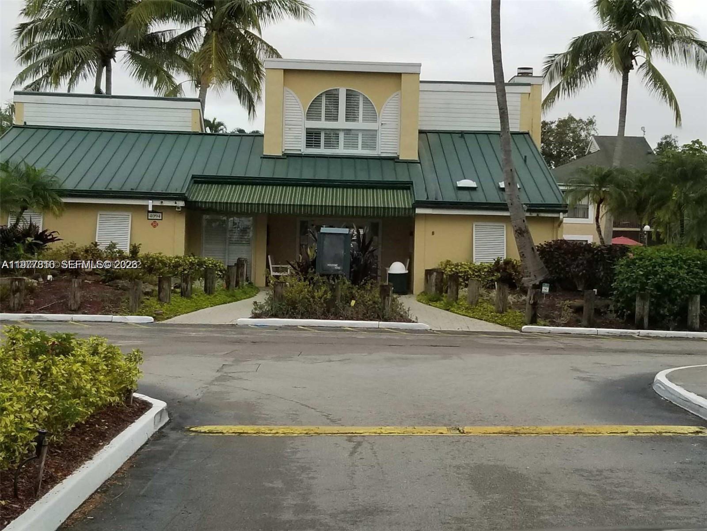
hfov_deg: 67.3
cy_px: 266
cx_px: 354
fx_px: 531
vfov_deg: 53.1
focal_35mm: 26
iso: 50
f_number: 1.7
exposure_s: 1/1172
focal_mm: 4.25
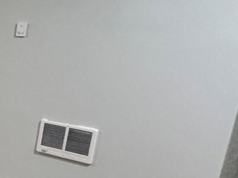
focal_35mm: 58
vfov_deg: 25.2
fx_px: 399
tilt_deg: -14.3
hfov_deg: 21.2
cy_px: 101
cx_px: -196
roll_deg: +0.2
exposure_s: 1/120
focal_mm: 2.22
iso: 250
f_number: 2.2
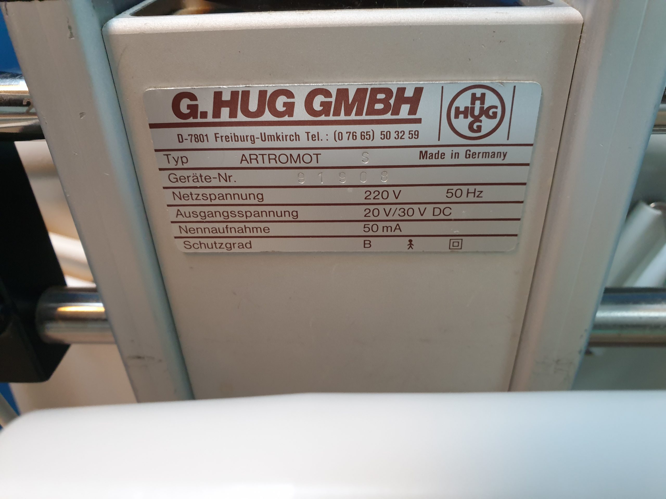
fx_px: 500
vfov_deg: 53.1
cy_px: 250
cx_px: 333
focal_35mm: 26
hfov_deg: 67.3
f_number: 2.4
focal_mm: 4.3
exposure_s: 1/50
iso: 320
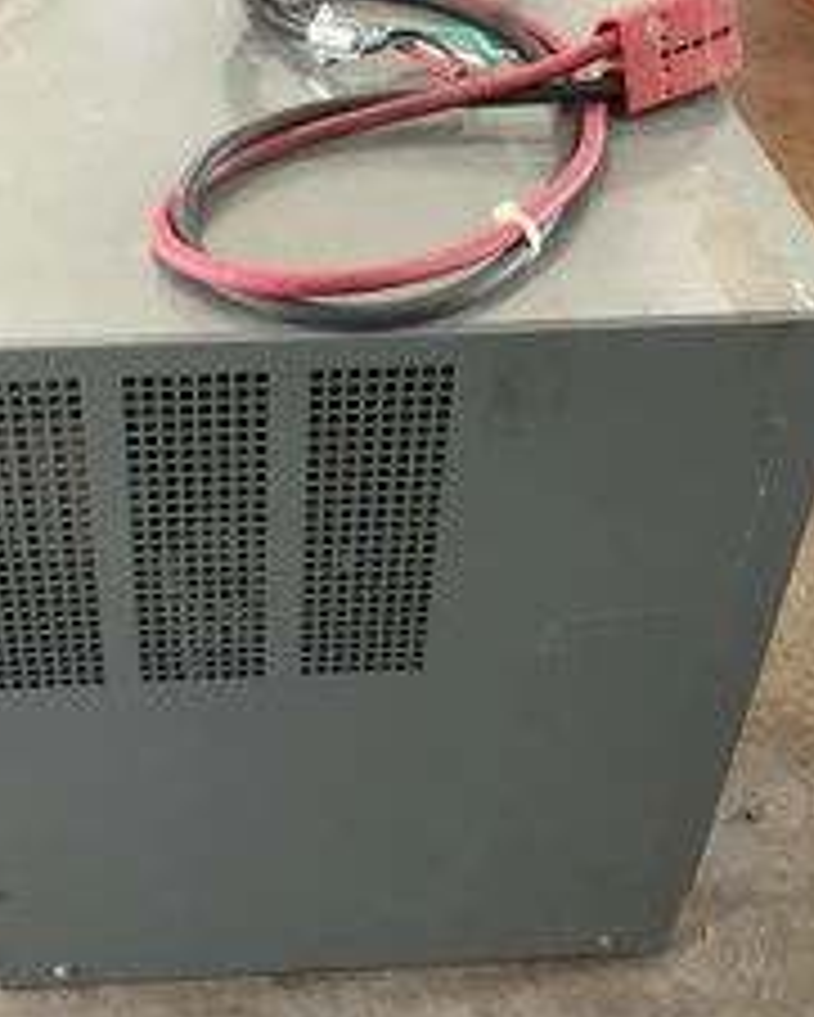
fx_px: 1505
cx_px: 247
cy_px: 450
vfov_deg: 37.3
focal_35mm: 50
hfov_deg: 30.0
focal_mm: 3
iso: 250
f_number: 1.8
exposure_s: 1/60
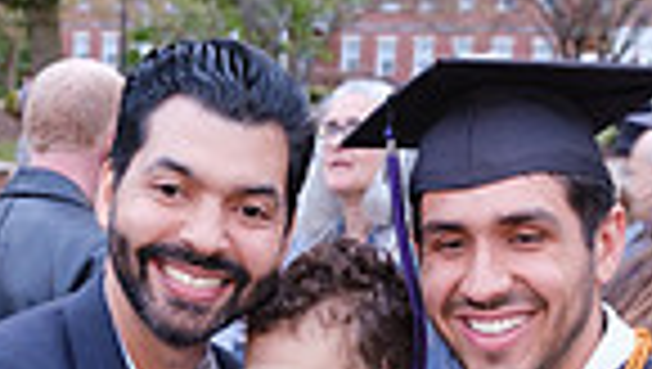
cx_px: 202
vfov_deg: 10.7
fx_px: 1887
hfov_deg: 19.5
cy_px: 574
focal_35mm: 109
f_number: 2.8
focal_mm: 17
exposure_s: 1/60
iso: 1600
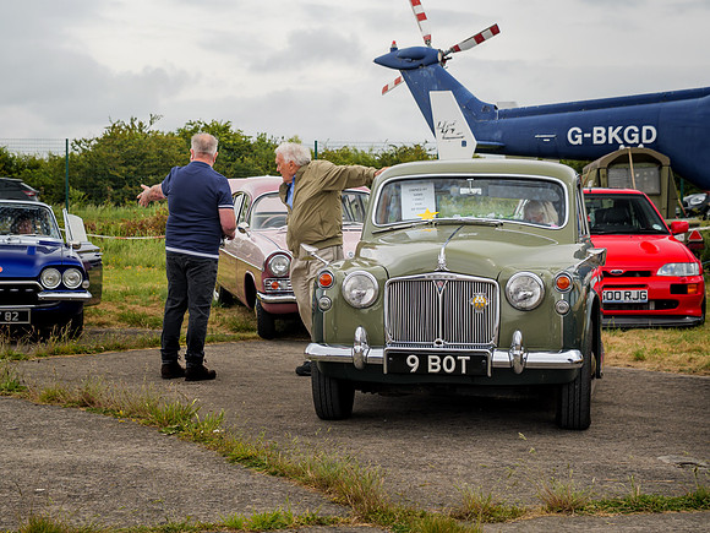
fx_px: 1509
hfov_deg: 26.4
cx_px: 295
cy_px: 261
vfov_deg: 20.0
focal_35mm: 74
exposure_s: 1/320
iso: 160
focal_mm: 29
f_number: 3.7
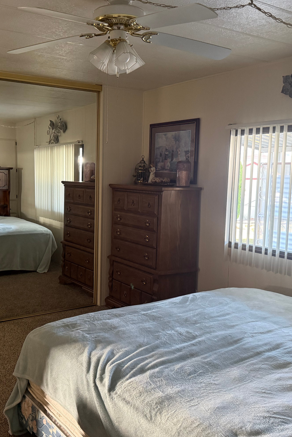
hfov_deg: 36.6
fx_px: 438
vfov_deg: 53.1
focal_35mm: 36
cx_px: 106
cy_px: 221
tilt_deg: -6.7
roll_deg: -1.2
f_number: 1.78
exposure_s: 1/60
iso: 500
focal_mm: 6.76
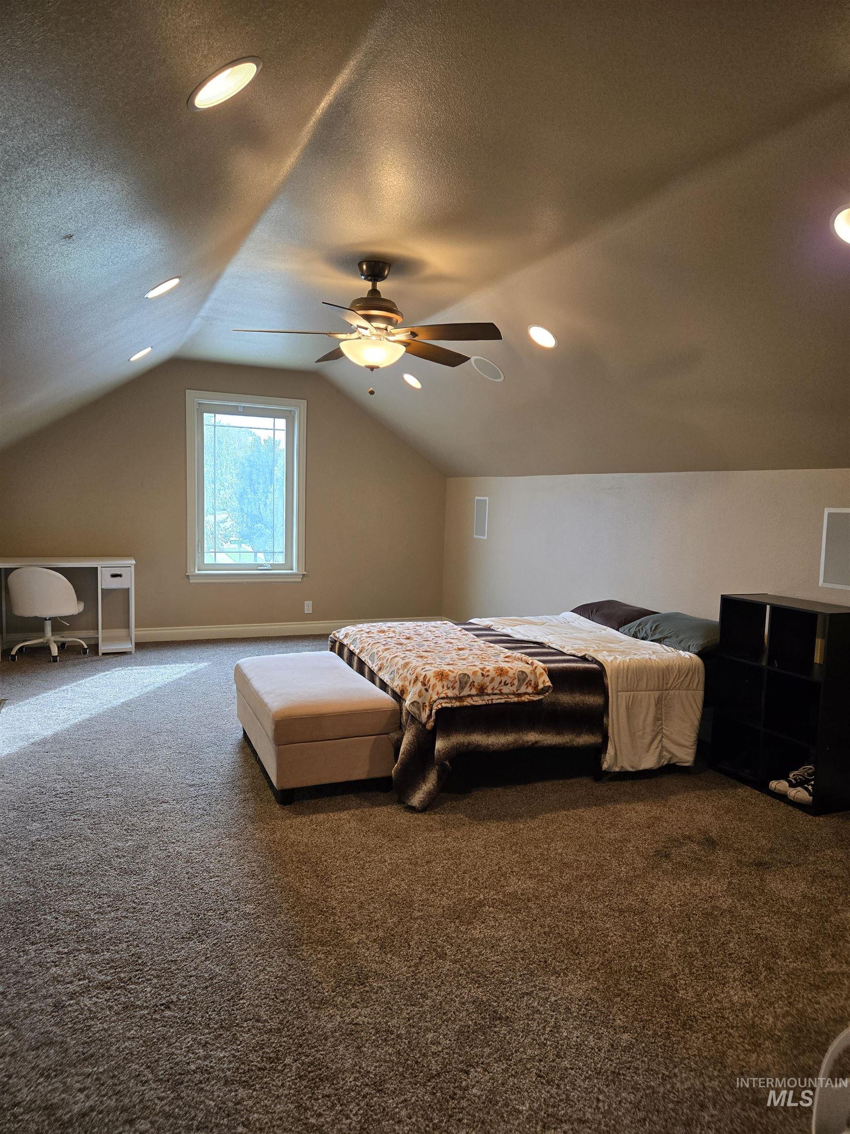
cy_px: 567
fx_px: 753
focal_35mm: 23
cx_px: 425
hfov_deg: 58.9
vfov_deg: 73.9
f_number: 1.8
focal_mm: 5.4
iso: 160
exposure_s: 1/120
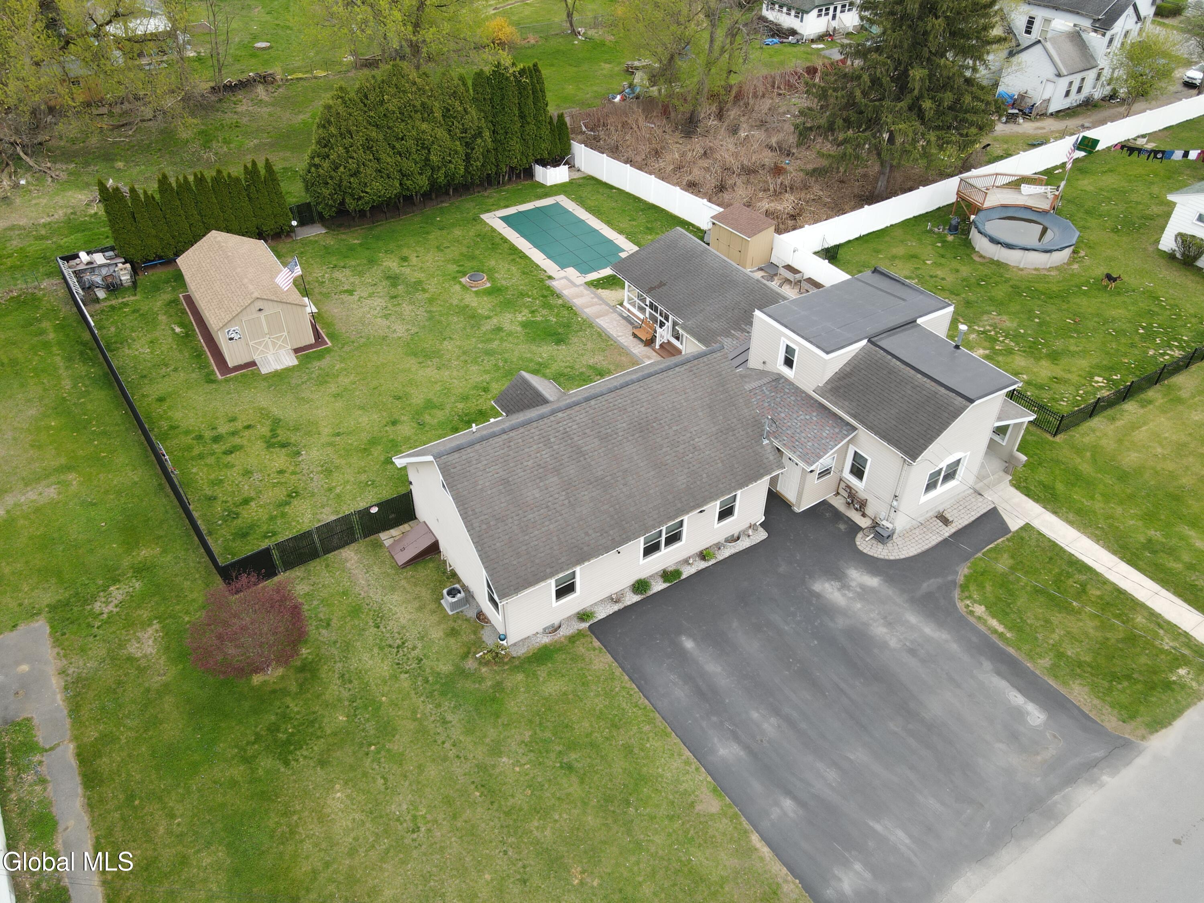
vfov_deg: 56.8
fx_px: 835
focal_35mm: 24
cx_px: 602
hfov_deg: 71.6
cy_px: 452
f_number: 2.8
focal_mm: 4.5
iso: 100
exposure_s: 1/160
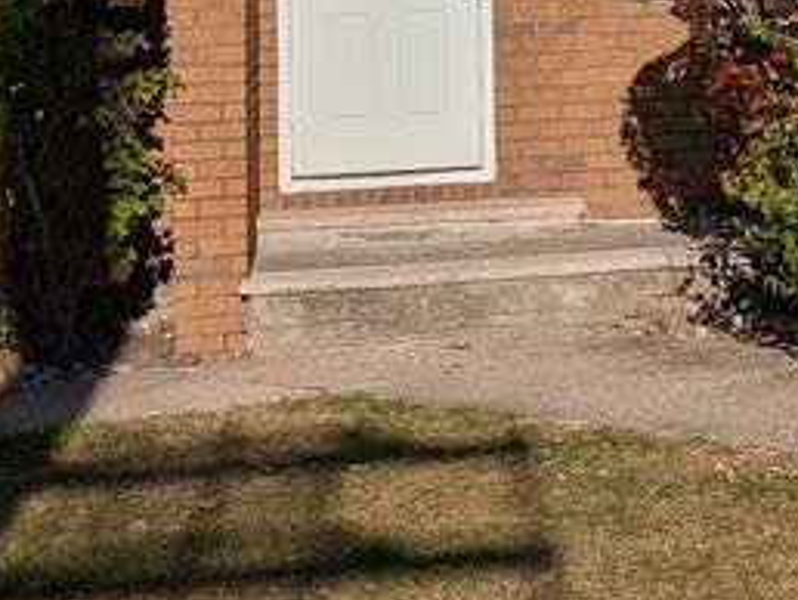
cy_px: -260
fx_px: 2192
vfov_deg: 14.7
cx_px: 730
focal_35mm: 95
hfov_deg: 20.2
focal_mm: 6.9
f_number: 1.68
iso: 21
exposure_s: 1/26316
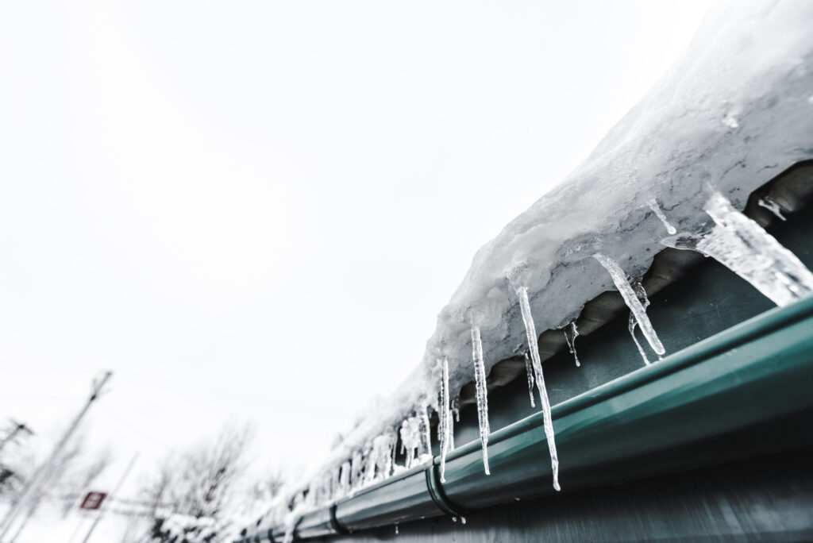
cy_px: 272
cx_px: 406
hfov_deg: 100.4
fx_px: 339
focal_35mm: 15
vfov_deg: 77.4
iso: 100
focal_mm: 15
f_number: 2.8
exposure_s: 1/640
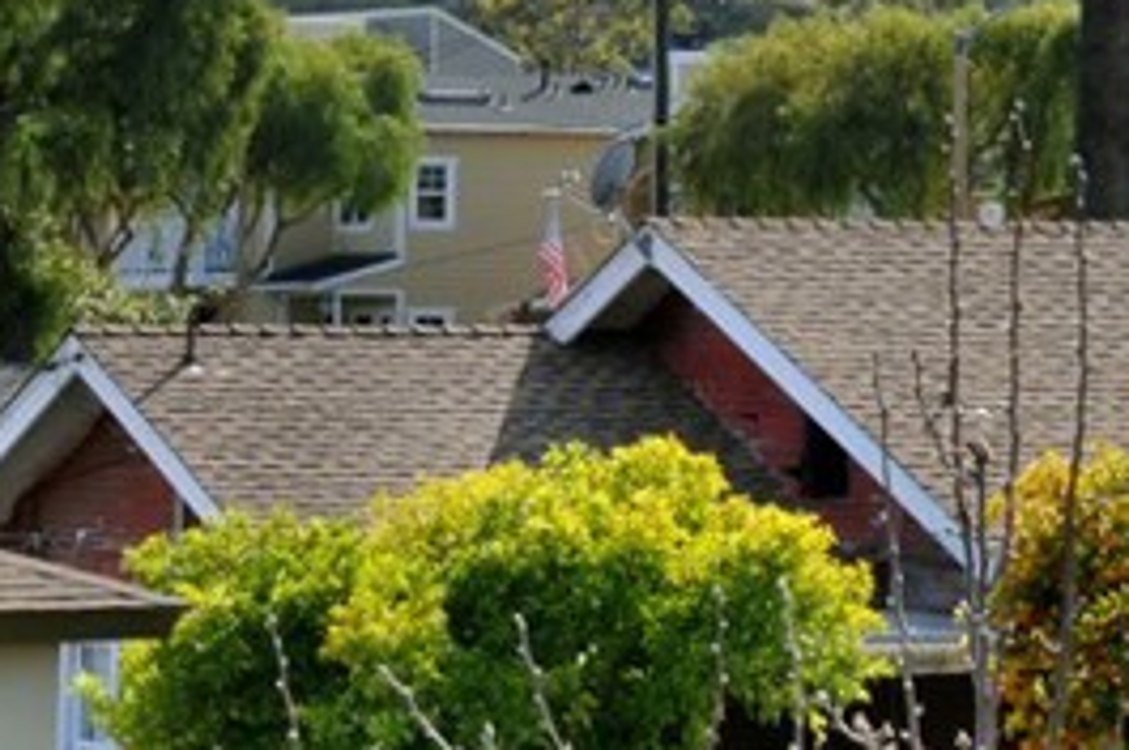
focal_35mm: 203
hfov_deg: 9.8
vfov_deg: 6.7
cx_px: 1789
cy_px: -149
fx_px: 6356
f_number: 22
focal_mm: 35
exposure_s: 1/100
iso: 200
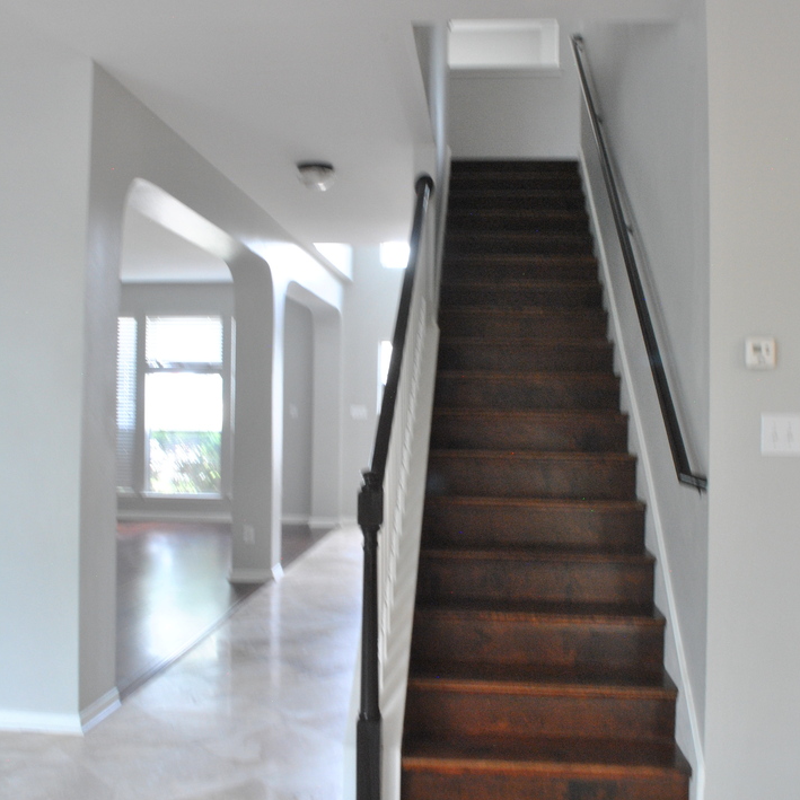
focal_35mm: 35
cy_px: 366
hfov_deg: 47.2
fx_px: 915
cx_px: 407
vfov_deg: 47.2
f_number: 13
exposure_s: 1/4
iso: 800
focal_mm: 18
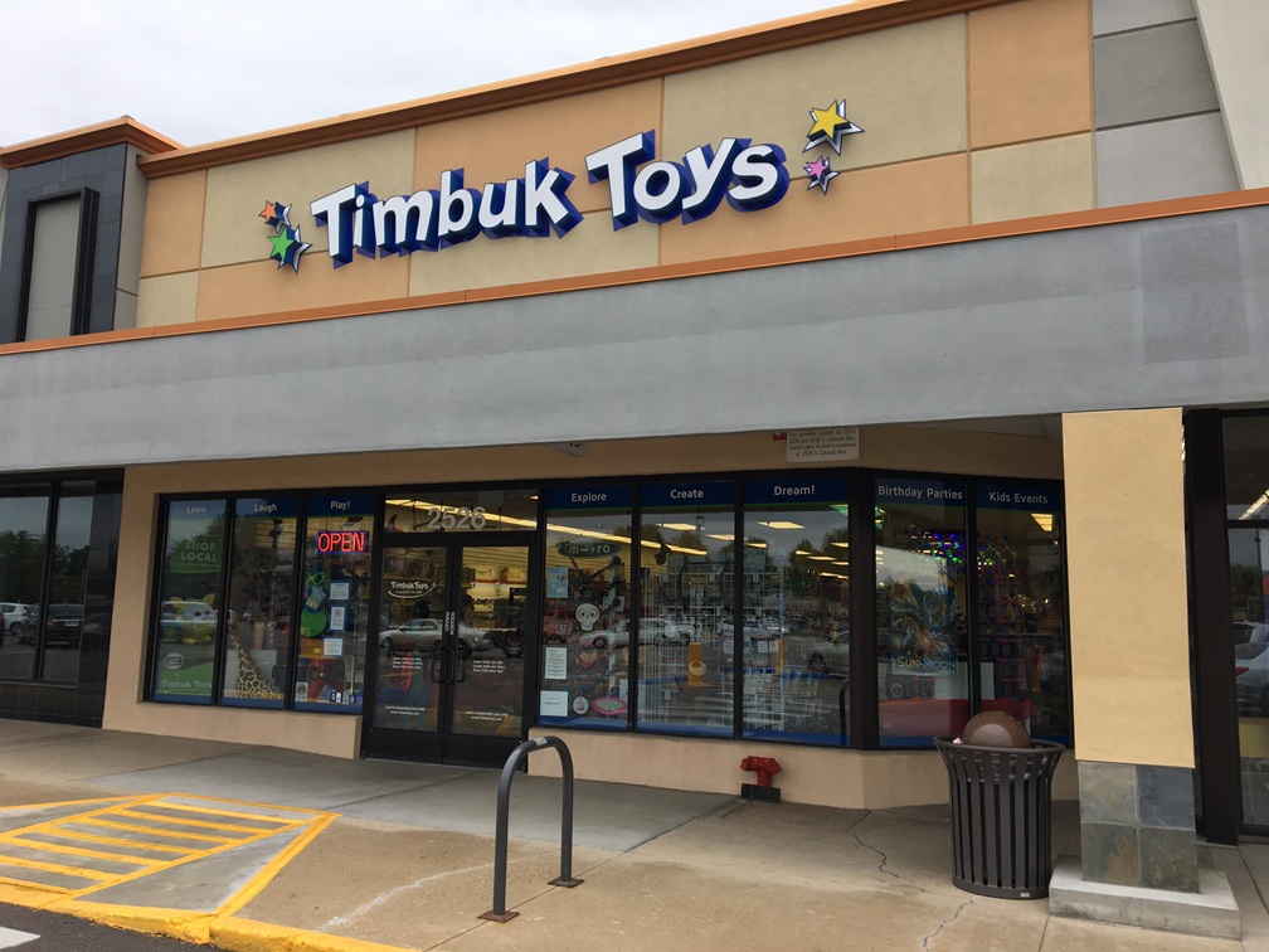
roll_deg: -1.3
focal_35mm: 29
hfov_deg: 61.7
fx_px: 1063
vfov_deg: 48.2
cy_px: 476
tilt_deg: +8.5
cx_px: 634
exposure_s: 1/262
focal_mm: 4.15
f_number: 2.2
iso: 25
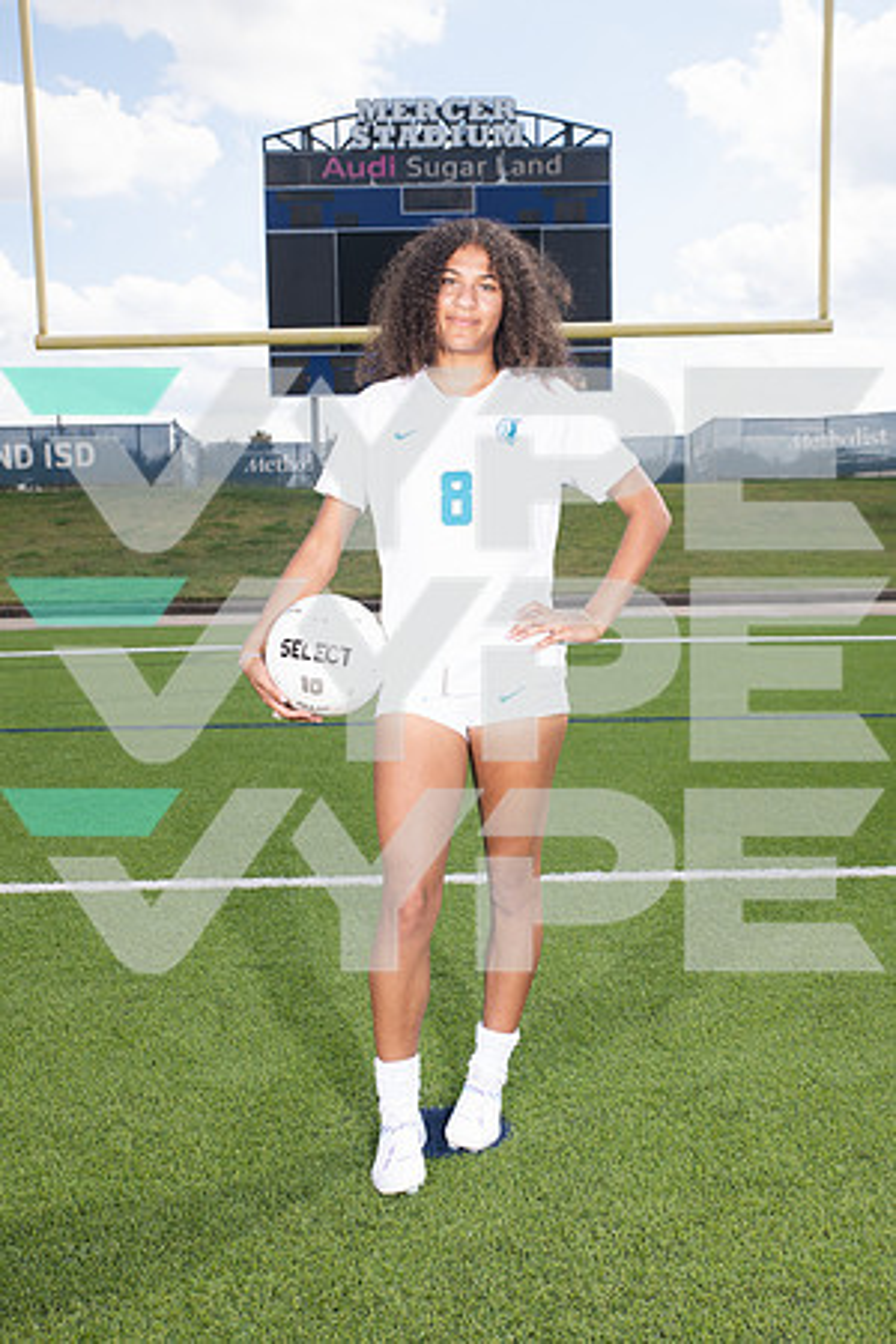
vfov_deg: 50.7
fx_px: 1419
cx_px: 448
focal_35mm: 38
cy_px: 672
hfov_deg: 35.1
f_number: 7.1
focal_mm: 38
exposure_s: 1/320
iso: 125
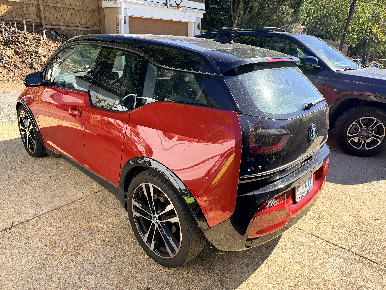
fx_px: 268
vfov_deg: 56.8
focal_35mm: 24
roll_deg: -2.8
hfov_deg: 71.6
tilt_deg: -22.2
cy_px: 145
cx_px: 193
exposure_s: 1/1553
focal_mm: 6.76
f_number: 1.78
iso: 100
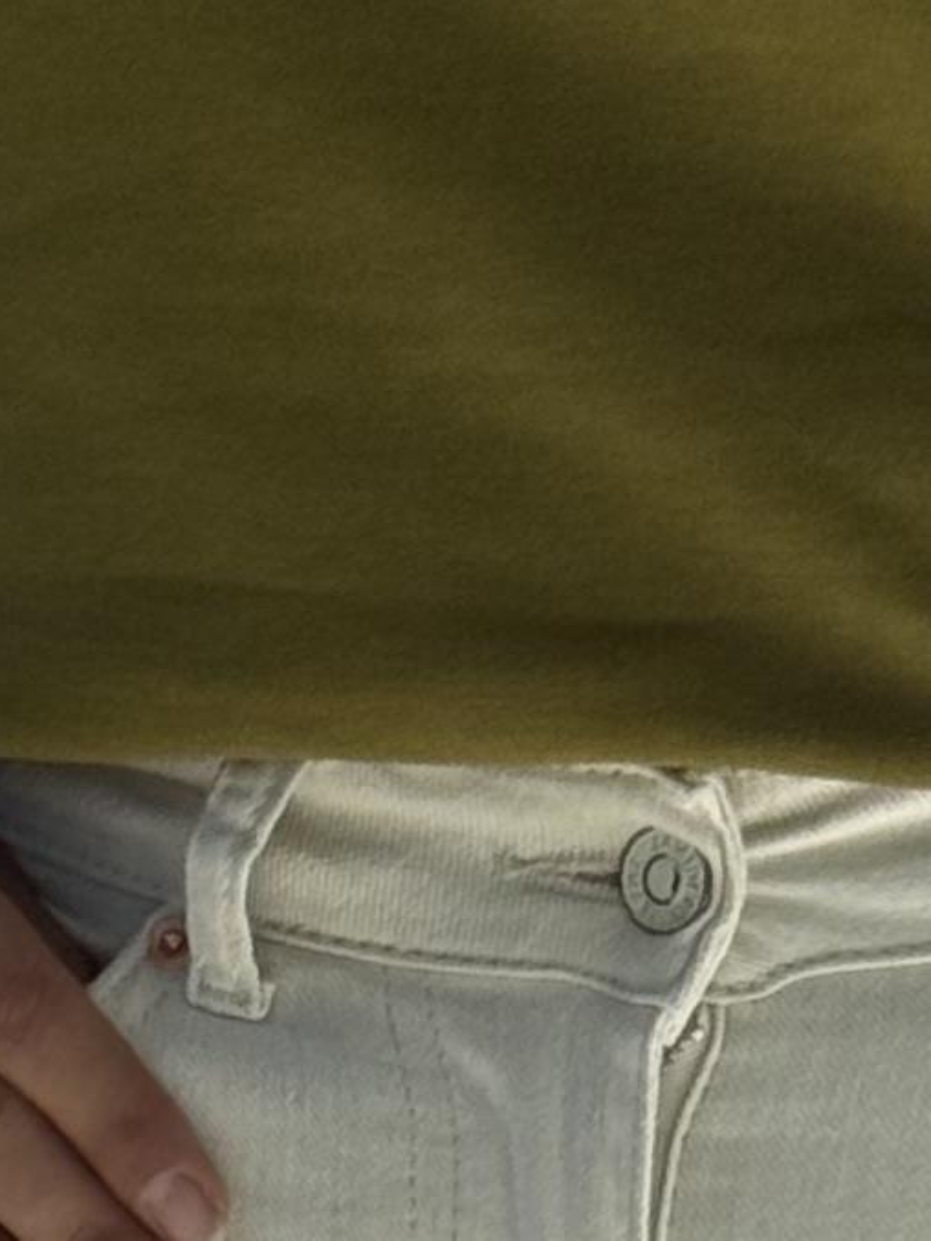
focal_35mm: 286
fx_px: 10253
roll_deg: +1.4
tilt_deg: -36.6
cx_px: 682
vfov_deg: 6.4
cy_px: 3543
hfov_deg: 5.2
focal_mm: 6.76
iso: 64
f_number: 1.78
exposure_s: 1/1754
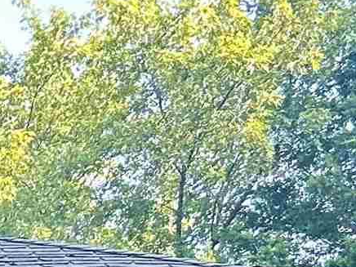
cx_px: -354
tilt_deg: -0.8
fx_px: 1882
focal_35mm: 183
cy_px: 736
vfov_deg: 7.4
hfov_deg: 10.0
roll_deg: -1.2
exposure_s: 1/188
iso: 40
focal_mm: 5.7
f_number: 1.5
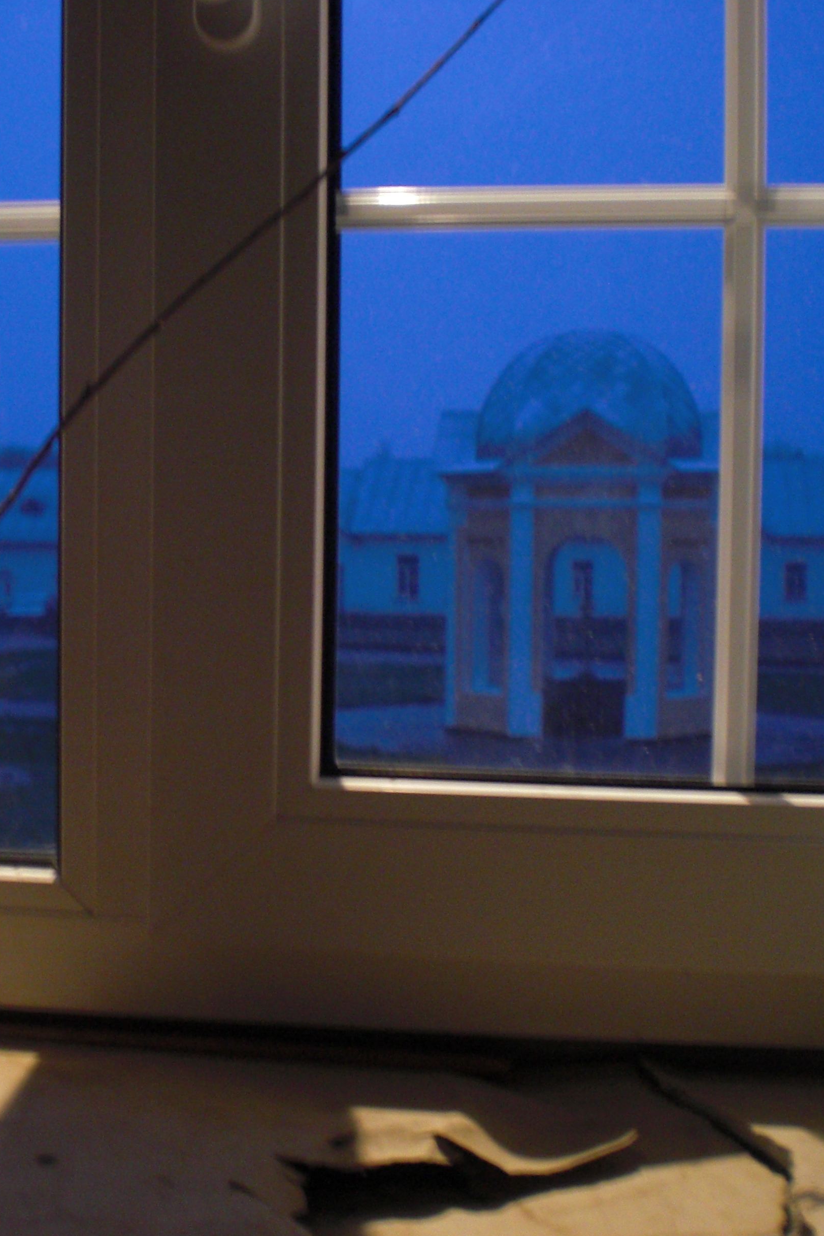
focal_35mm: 53
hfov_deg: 25.3
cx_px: 237
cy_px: 615
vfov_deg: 37.5
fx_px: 1819
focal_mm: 6.3
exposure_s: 1/2
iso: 200
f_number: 3.1
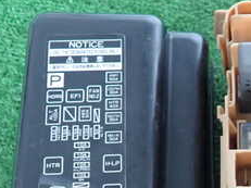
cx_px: 260
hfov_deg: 27.8
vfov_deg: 21.4
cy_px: 206
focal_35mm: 65
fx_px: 471
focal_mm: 4.5
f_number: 2
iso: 640
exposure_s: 1/30
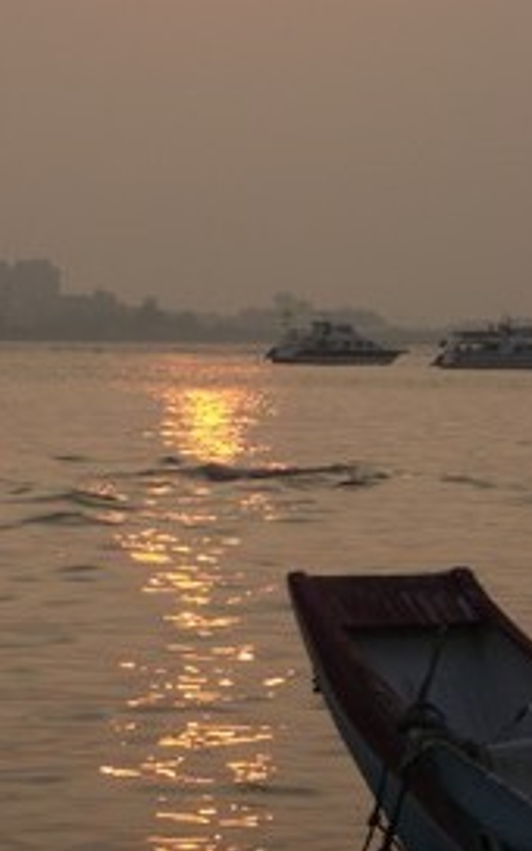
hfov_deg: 7.1
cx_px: 125
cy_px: 394
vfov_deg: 11.4
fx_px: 4268
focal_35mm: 184
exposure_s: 1/320
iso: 80
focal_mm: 17.4
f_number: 4.8
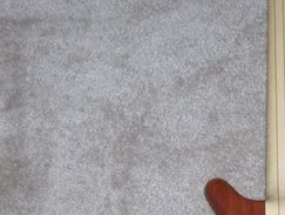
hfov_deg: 17.6
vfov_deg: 13.7
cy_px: 103
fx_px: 891
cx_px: 301
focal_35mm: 108
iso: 100
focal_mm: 6.5
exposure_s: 1/60
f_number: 3.5
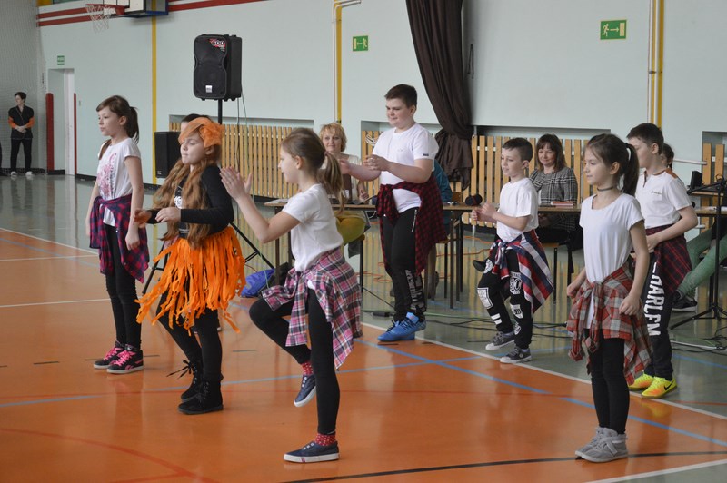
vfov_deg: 20.1
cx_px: 364
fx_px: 1362
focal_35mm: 68
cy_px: 242
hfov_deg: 29.9
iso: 3200
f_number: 4.8
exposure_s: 1/500
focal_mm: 45
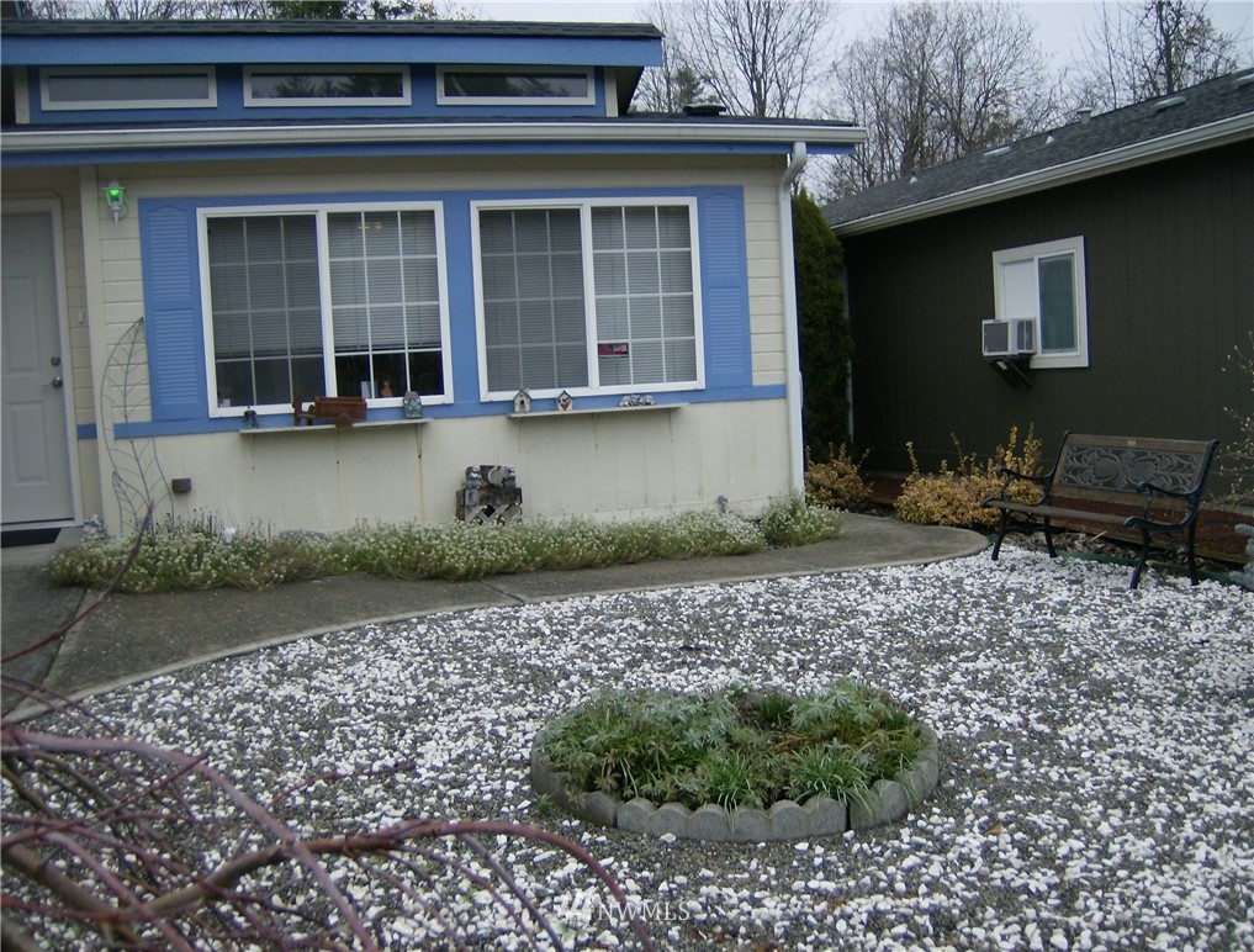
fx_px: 1310
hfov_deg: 51.2
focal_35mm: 36
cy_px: 476
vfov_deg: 39.9
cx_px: 627
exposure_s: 1/399
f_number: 2.8
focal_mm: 6
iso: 100
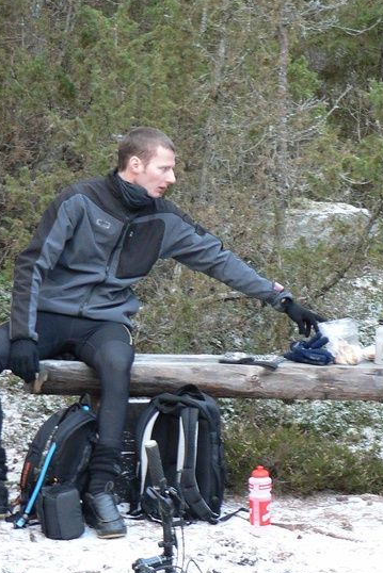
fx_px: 1834
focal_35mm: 115
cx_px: 278
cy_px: 286
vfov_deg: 17.8
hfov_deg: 11.9
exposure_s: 1/30
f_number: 3.2
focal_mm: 13.7
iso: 200
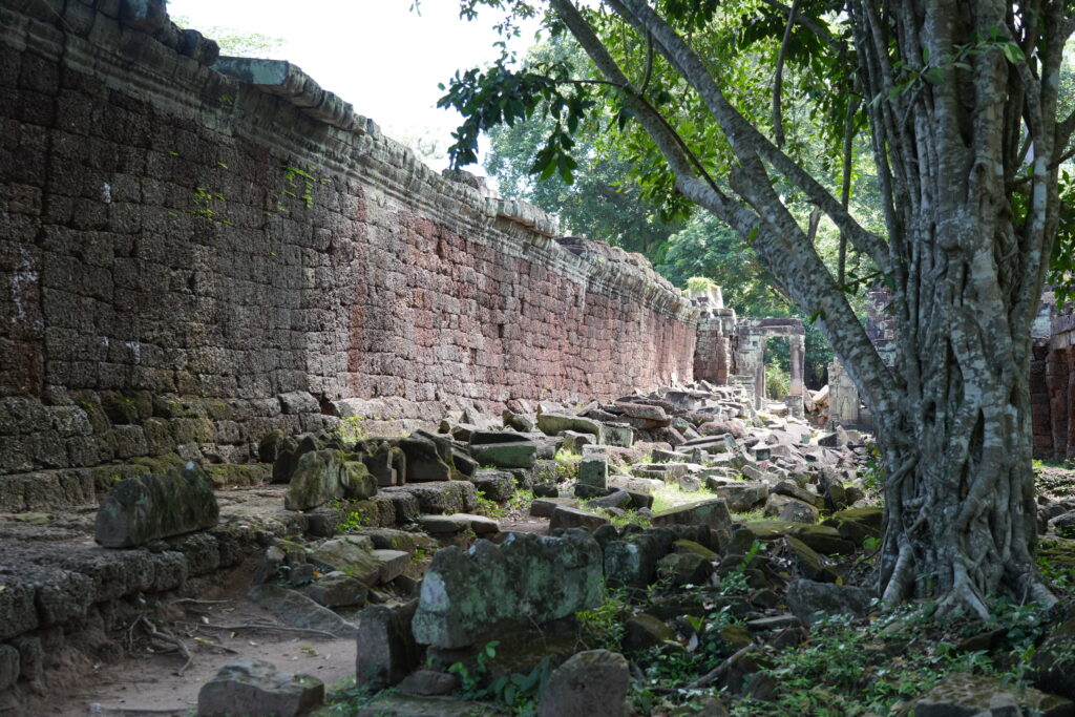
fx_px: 1284
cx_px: 538
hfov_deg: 45.4
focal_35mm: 43
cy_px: 358
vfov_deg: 31.2
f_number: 4
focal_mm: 43
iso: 250
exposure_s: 1/160
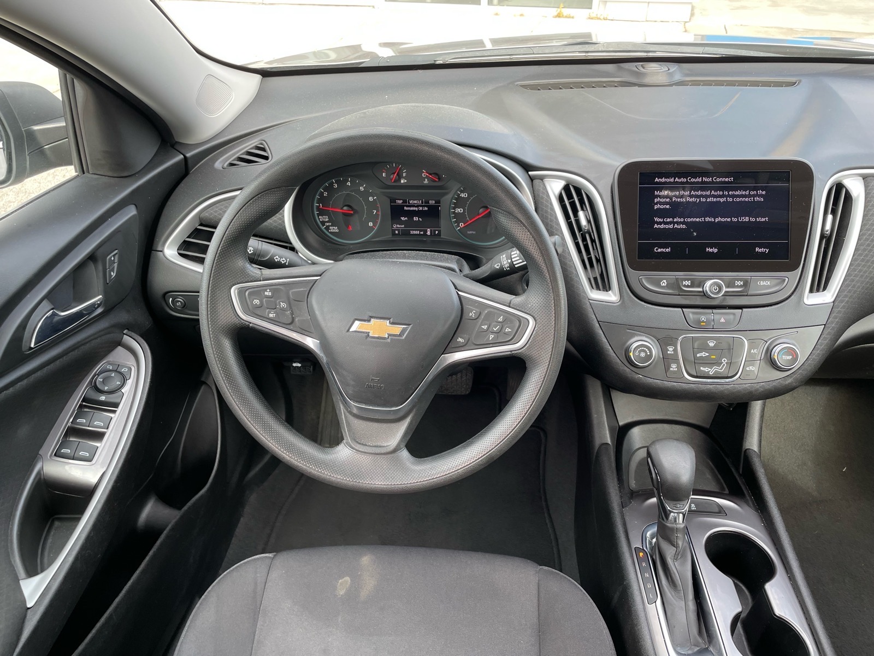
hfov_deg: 67.3
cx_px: 437
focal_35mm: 26
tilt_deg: -32.6
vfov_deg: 53.1
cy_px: 328
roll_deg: +2.6
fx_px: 656
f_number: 1.6
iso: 40
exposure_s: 1/121
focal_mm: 4.2
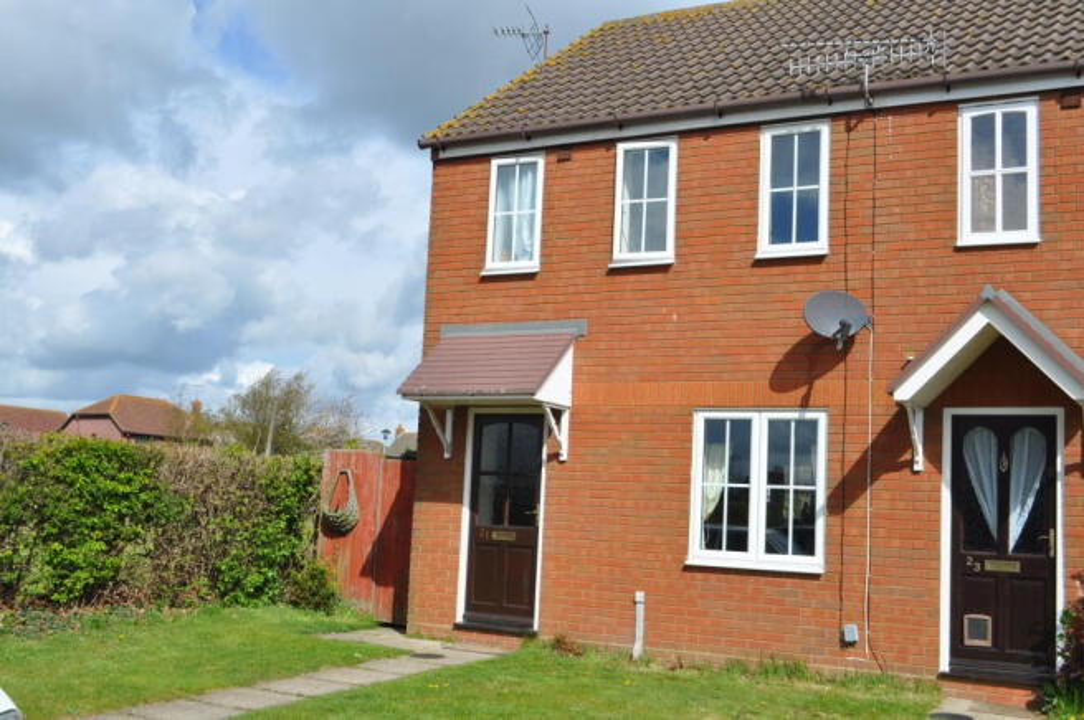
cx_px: 542
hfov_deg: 49.6
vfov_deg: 34.1
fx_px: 1173
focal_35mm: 39
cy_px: 360
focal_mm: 26
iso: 200
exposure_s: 1/320
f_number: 9
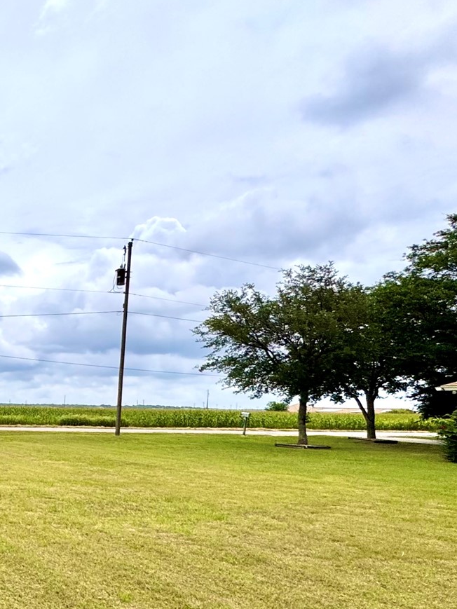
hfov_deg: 31.0
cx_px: -168
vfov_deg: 54.3
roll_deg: -1.3
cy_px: 401
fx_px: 581
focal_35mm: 33
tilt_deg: +0.6
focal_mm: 2.22
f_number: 2.2
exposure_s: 1/3906
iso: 40
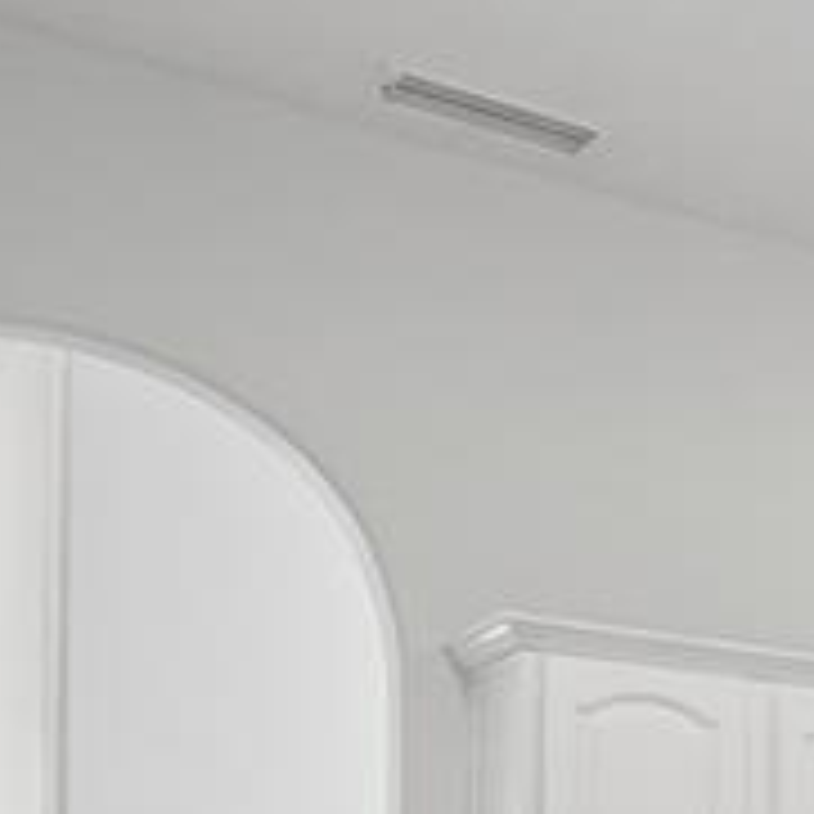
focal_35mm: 72
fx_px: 1916
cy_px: 1079
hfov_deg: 16.0
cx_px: 1799
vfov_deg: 21.5
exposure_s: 1/30
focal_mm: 10
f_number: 8
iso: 1000
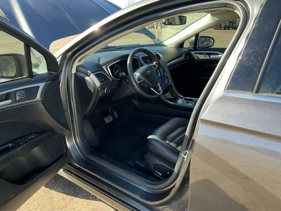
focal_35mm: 28
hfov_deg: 63.4
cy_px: 106
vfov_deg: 49.7
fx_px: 227
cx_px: 140
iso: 20
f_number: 1.8
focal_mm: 3
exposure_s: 1/144
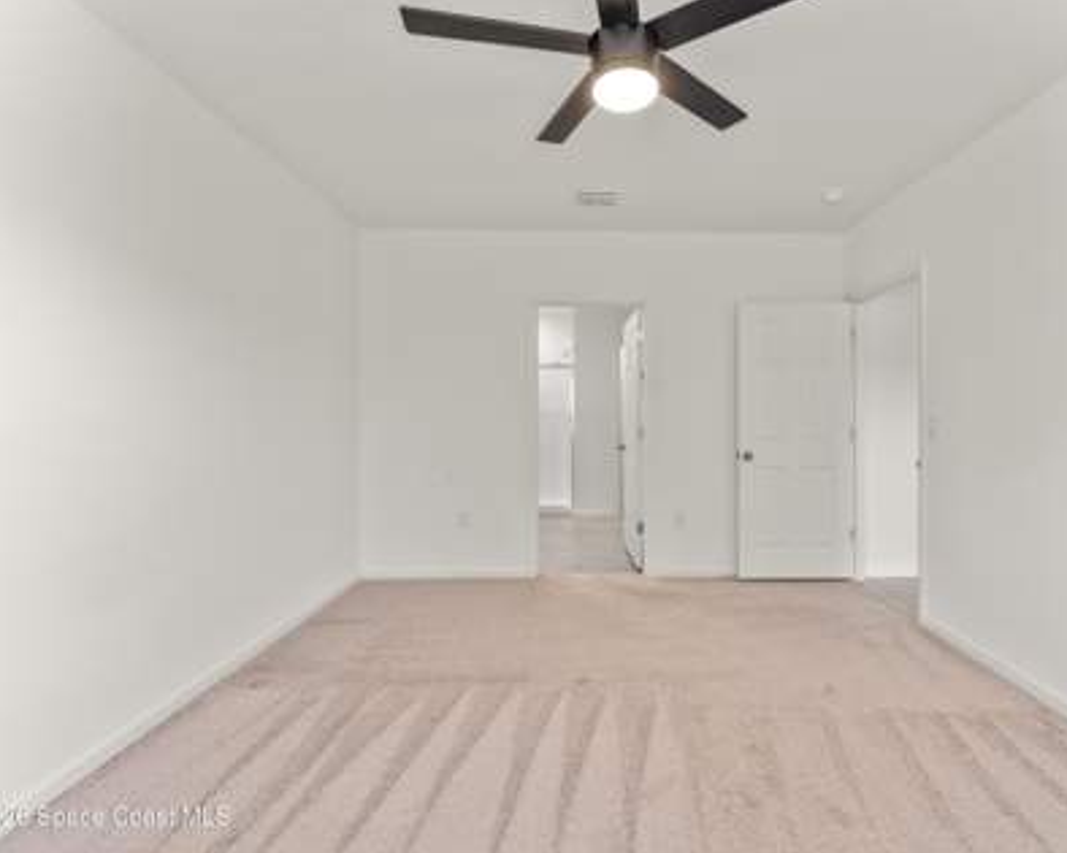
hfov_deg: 92.6
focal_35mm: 16
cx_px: 604
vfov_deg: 80.4
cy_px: 422
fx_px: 505
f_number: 5.6
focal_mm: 14
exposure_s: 1/8
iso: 400
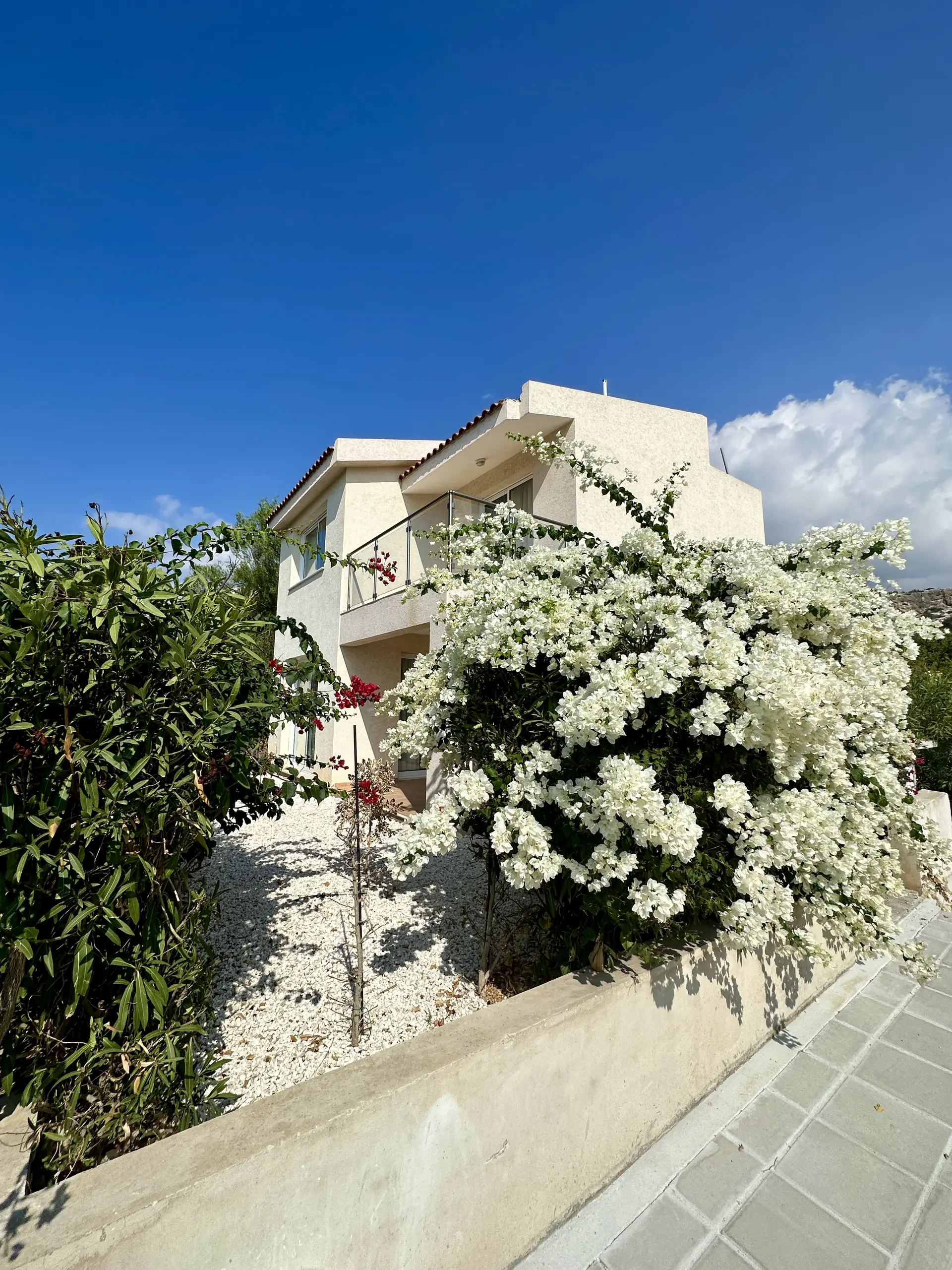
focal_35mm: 14
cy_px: 635
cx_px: 476
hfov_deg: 85.7
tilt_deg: +8.9
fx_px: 513
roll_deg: -1.4
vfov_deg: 102.1
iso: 50
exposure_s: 1/5051
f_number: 2.2
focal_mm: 2.22
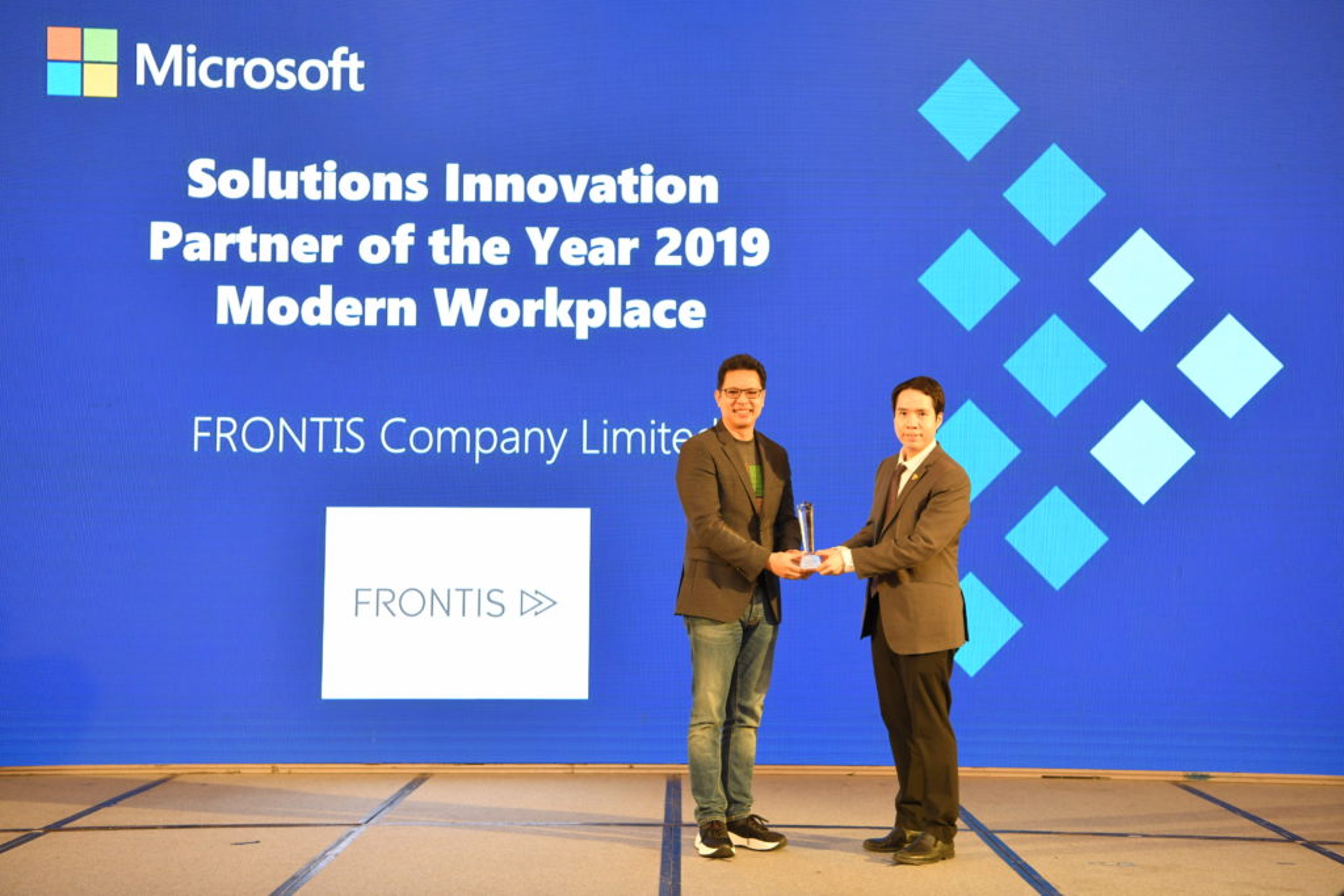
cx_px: 672
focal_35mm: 48
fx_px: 1792
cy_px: 448
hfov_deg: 41.1
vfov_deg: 28.1
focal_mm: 48
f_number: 4
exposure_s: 1/100
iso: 1000
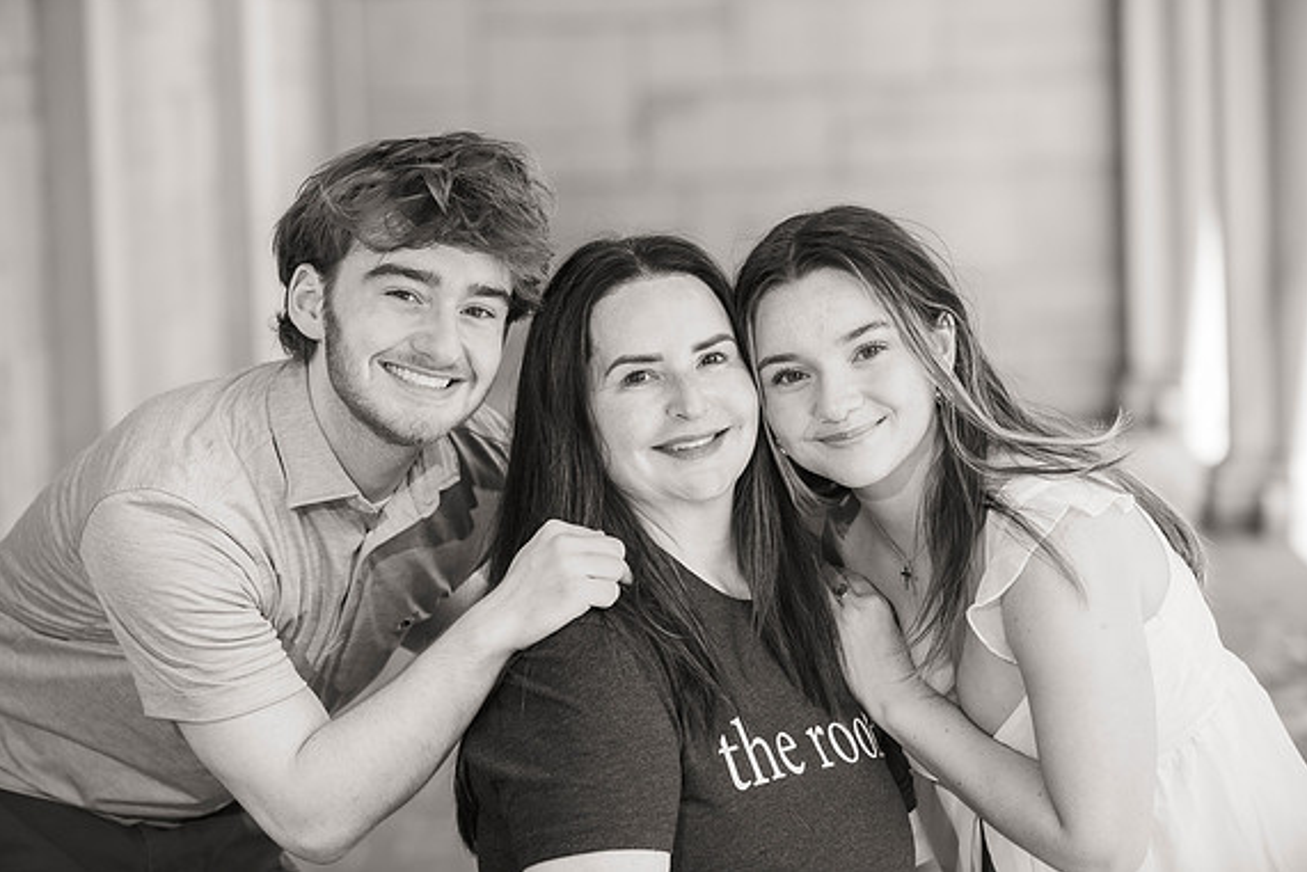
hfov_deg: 16.1
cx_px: 657
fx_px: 4612
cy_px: 431
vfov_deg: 10.8
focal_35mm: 127
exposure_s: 1/200
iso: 320
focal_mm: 125
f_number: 4
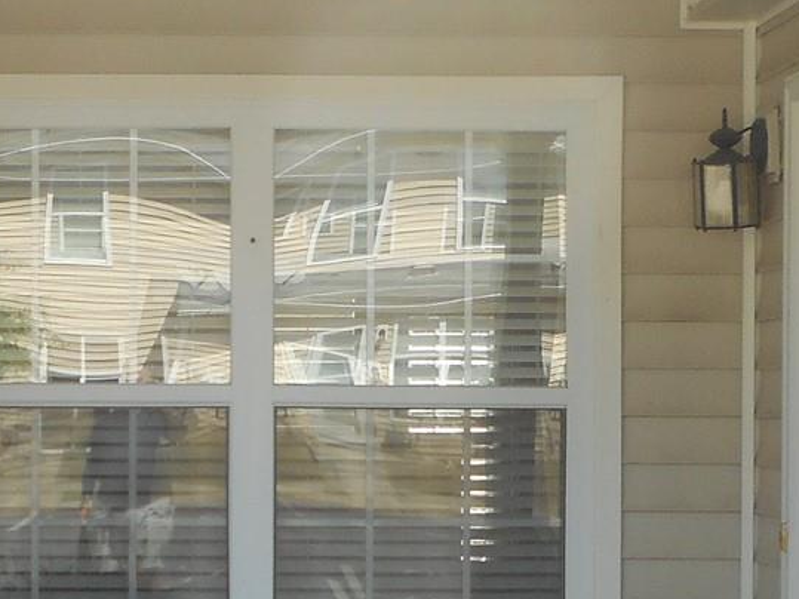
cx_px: 153
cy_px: 414
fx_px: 2192
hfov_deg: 20.4
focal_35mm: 95
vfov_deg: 15.5
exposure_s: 1/125
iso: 80
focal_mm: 4.5
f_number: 3.7
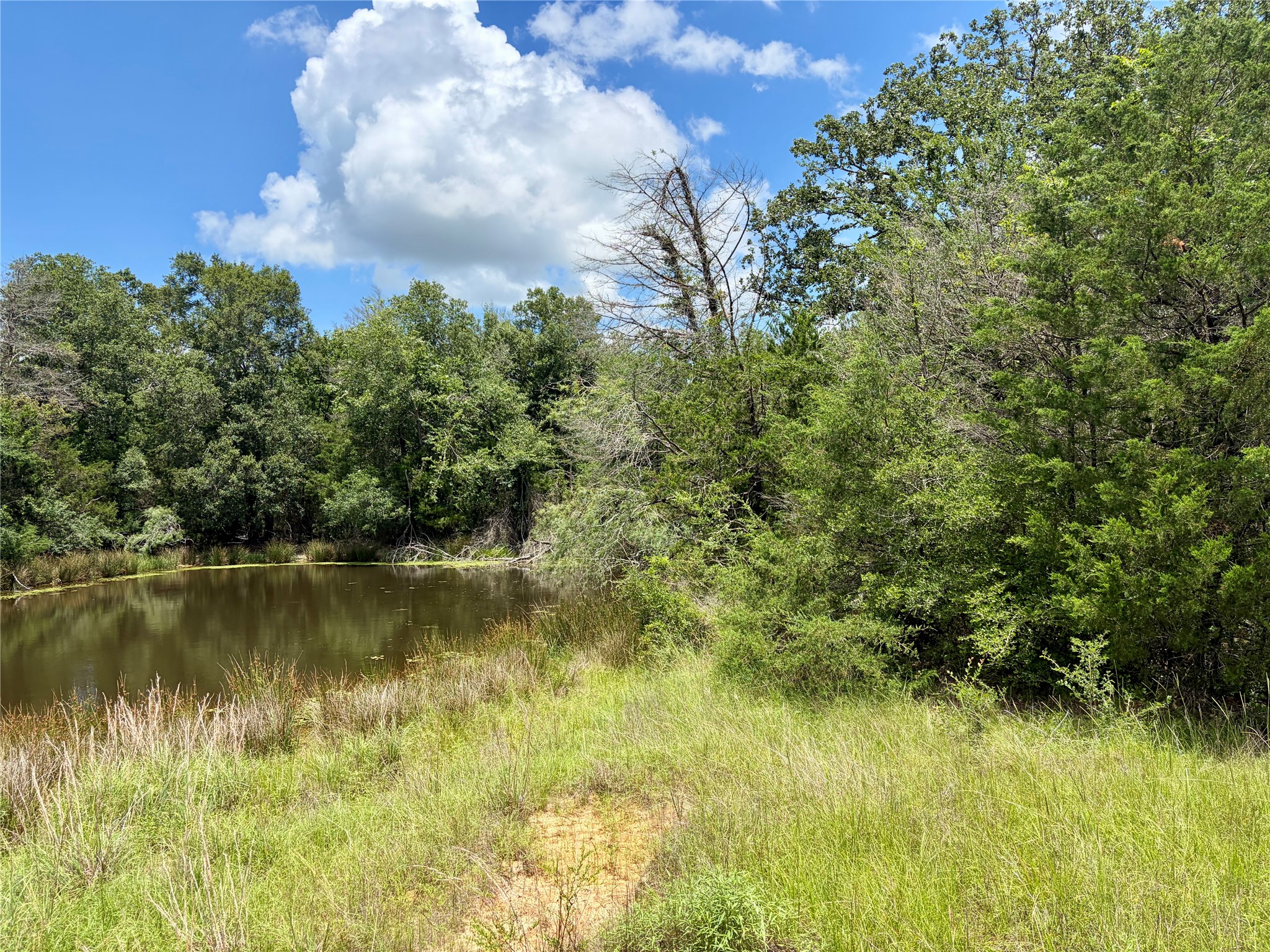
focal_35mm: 26
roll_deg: -0.2
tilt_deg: +0.9
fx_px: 954
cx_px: 635
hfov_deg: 67.3
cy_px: 476
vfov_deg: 53.1
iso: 50
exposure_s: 1/2865
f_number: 1.6
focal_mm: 5.96
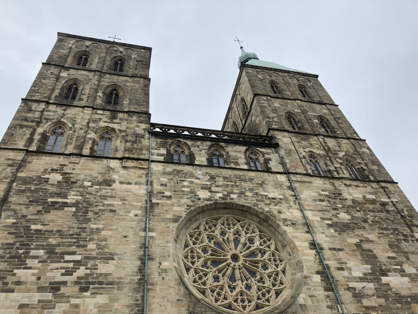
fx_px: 338
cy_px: 157
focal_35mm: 28
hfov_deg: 63.4
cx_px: 209
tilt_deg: +49.6
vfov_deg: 49.8
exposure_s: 1/528
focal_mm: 3.99
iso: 20
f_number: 1.8
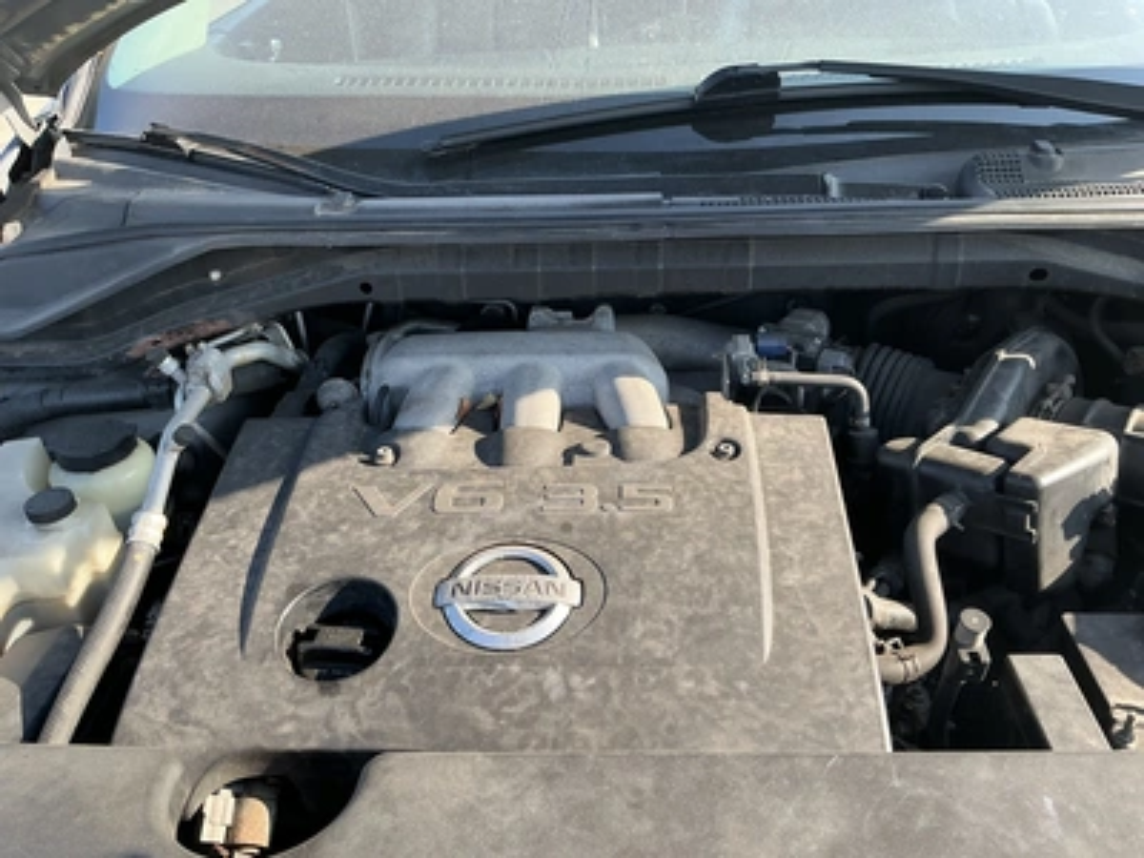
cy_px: 429
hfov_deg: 63.4
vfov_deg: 49.7
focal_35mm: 28
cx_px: 572
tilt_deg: -29.7
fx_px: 925
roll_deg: +2.1
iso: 20
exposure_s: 1/239
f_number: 1.8
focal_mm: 3
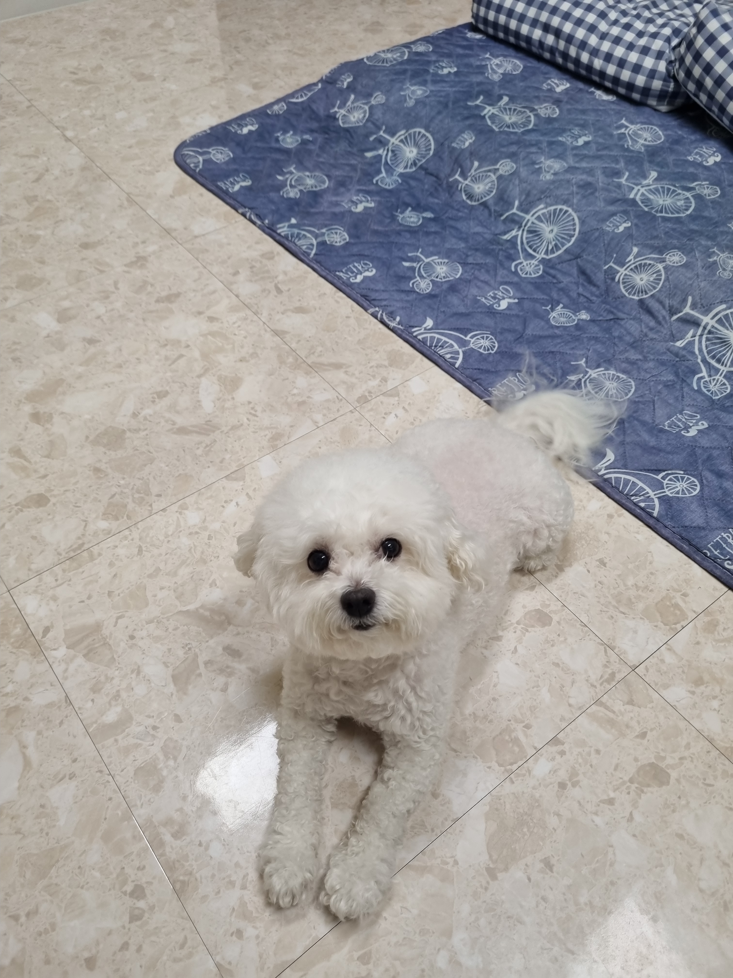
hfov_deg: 53.1
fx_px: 734
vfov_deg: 67.3
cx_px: 366
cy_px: 489
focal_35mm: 26
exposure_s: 1/120
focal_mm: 5.4
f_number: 1.8
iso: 160
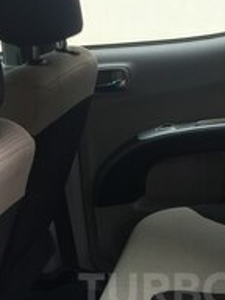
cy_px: 291
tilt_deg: -28.2
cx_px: 198
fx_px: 650
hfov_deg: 19.3
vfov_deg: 24.9
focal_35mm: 75
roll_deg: +2.9
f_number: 2.2
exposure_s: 1/100
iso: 40
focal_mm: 4.15
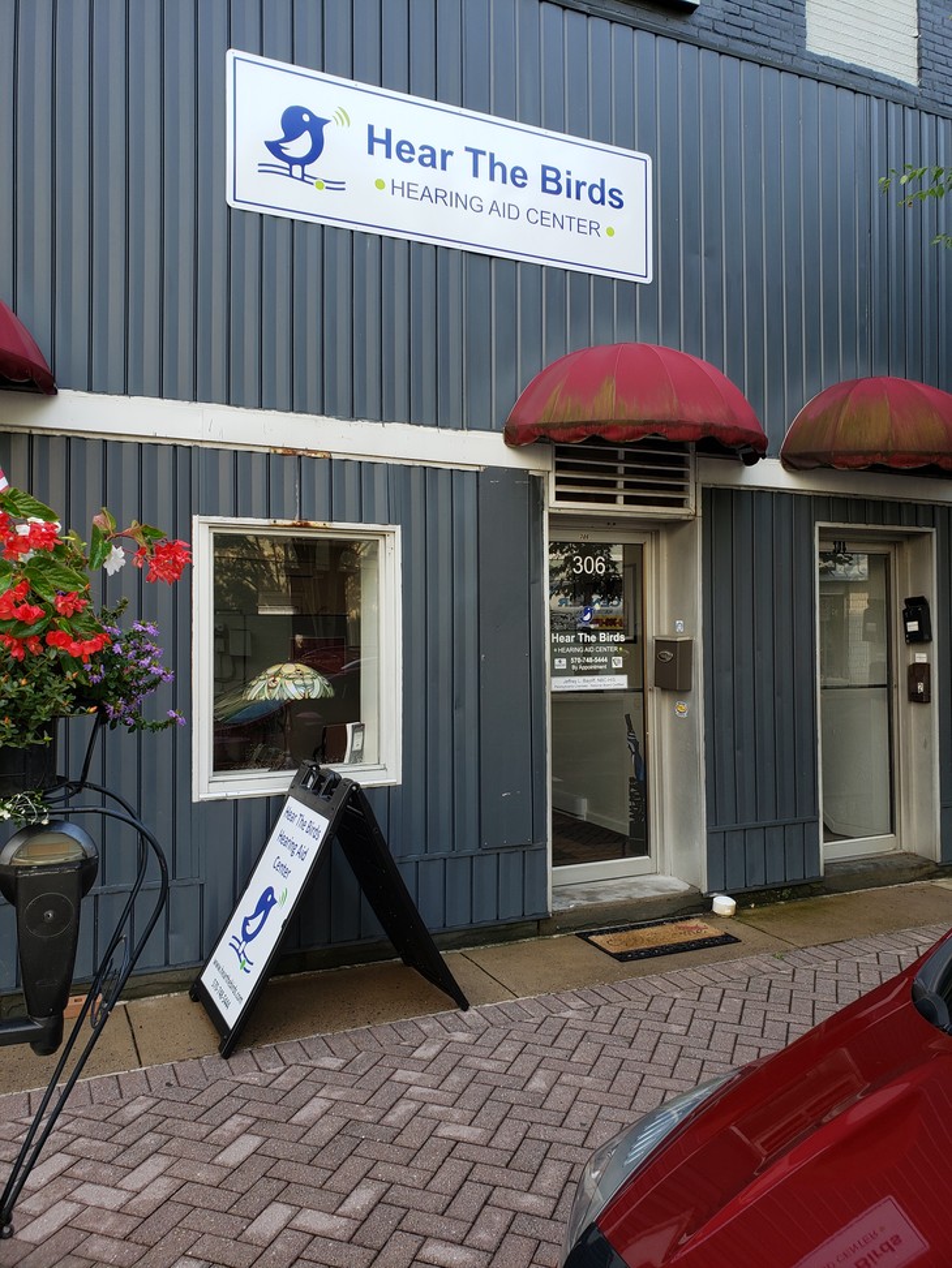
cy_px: 634
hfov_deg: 53.1
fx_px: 953
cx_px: 476
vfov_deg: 67.3
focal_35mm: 26
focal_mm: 4.3
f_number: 2.4
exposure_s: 1/164
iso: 50
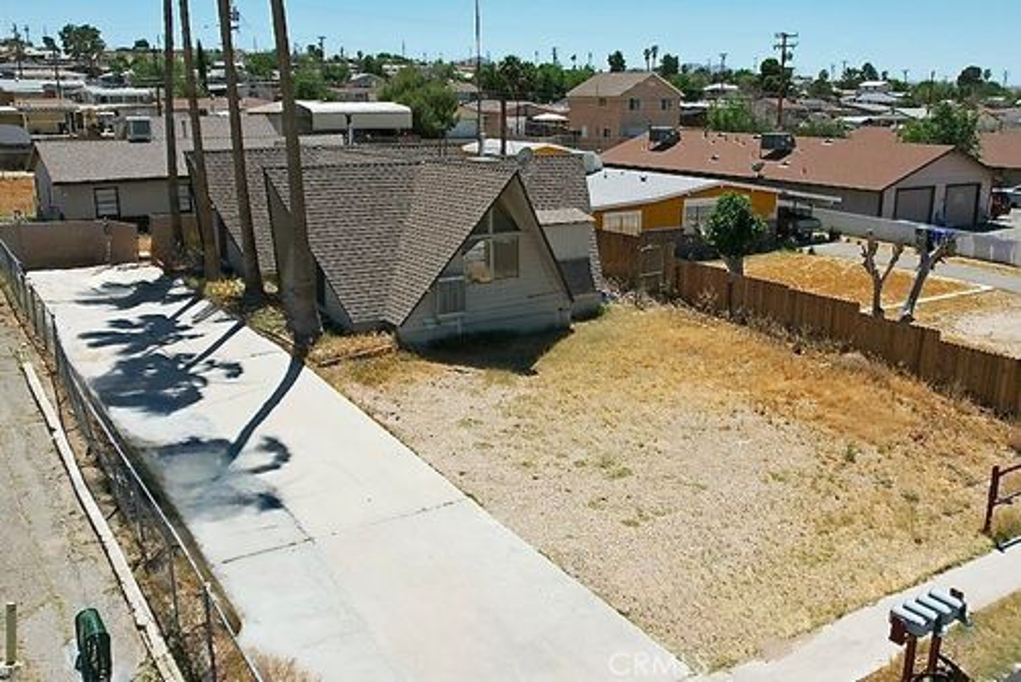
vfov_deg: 57.3
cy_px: 341
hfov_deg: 78.5
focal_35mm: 22
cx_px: 510
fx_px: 624
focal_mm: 8.38
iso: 100
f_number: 2.8
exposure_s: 1/640
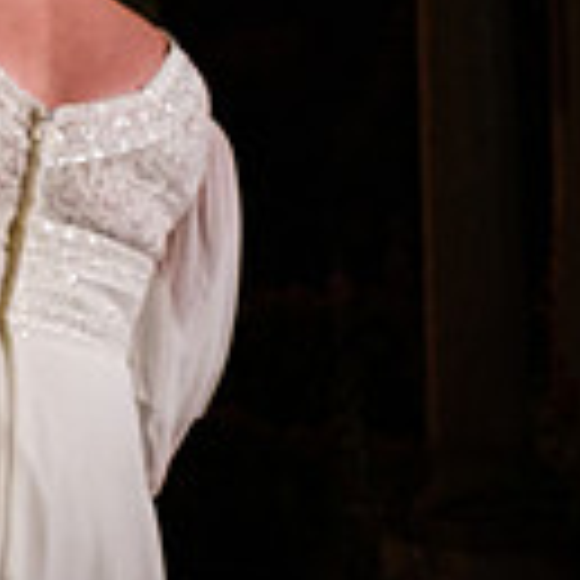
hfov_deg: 14.5
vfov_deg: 15.9
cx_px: -457
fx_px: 2009
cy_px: -76
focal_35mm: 106
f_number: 3.6
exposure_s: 1/60
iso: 2000
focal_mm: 16
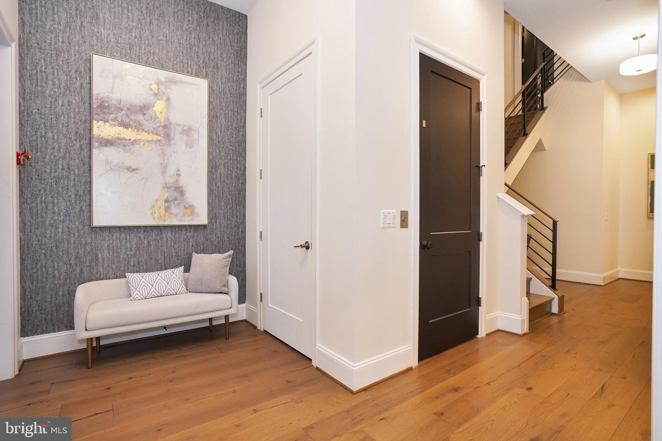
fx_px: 313
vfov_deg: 70.4
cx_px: 331
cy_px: 220
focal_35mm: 17
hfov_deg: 93.3
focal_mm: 17
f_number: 3.2
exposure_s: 1/160
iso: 1600
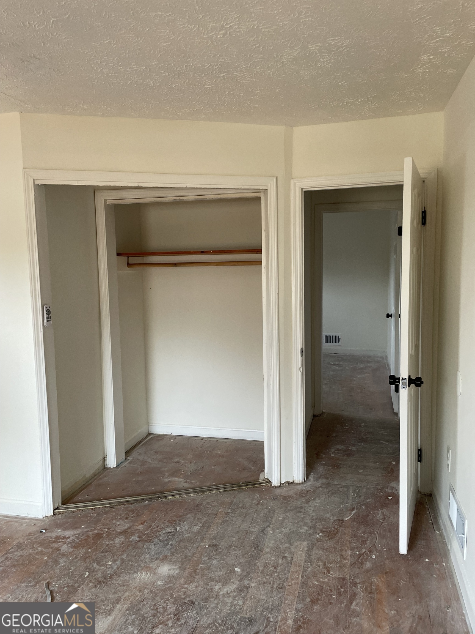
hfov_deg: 53.1
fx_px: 476
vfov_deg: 67.3
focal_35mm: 26
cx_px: 238
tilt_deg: -6.2
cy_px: 317
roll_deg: +1.7
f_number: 1.6
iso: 160
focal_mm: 4.2
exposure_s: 1/60
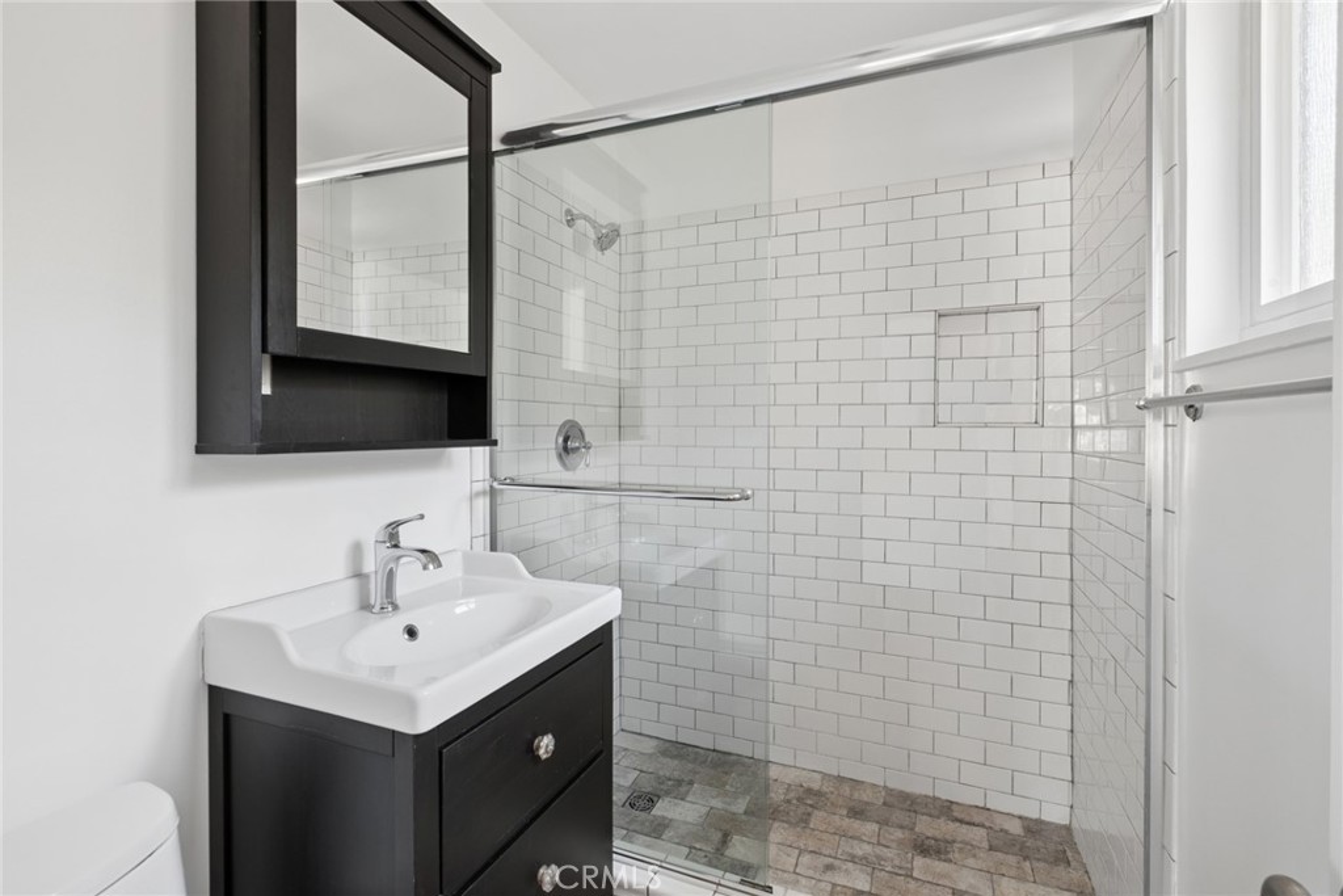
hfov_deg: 100.4
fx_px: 560
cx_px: 672
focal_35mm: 15
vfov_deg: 77.3
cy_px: 448
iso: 200
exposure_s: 1/3.33
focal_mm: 10
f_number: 8
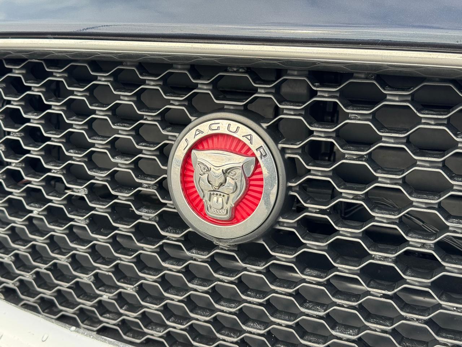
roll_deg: -0.1
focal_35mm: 48
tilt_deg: -16.6
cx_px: 231
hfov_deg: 39.7
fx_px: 641
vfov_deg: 30.3
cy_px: 174
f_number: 1.78
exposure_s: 1/377
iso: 64
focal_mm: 6.76
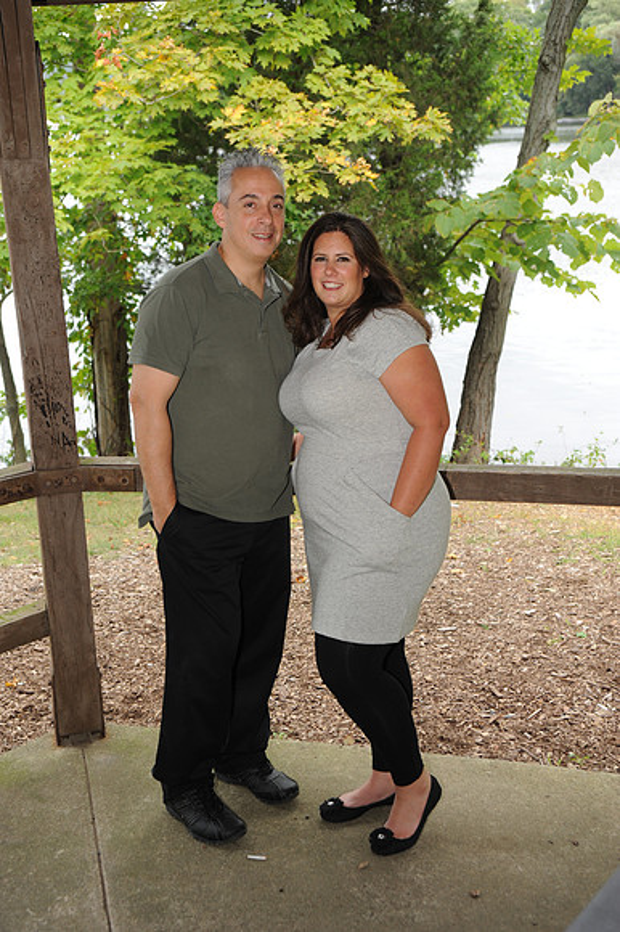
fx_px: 1241
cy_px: 466
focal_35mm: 48
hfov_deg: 28.0
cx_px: 310
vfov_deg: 41.1
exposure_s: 1/200
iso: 500
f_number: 5.6
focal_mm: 48
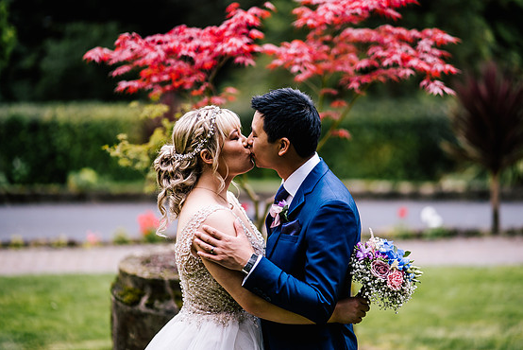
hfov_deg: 22.9
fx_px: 1294
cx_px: 273
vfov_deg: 15.4
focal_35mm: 89
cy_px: 168
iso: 500
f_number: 1.4
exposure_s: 1/250
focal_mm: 85
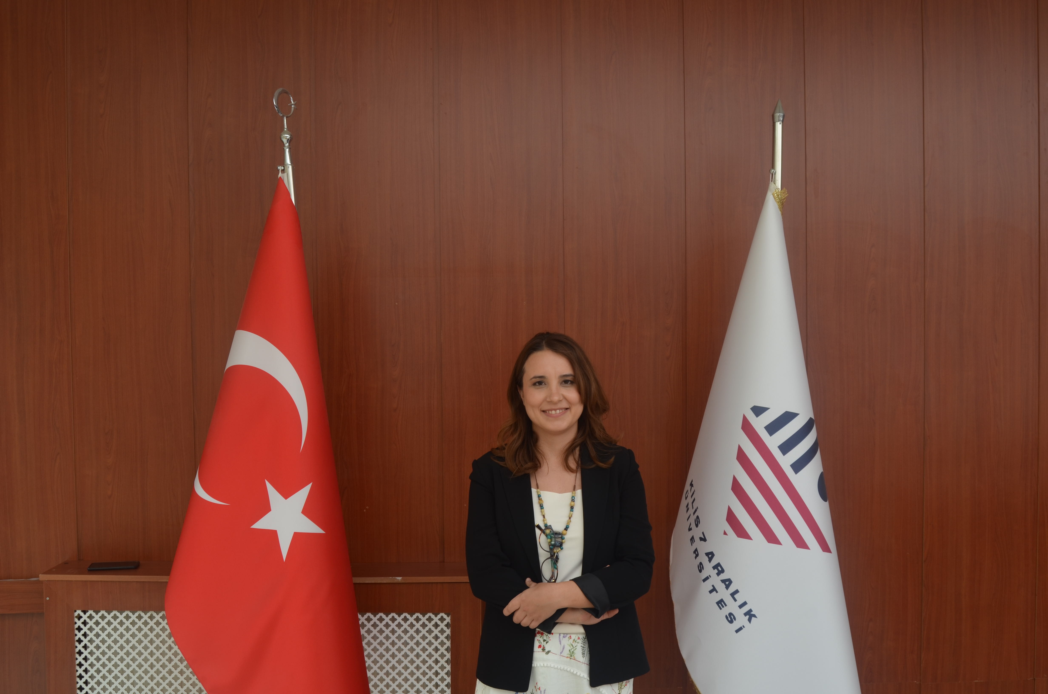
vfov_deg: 39.8
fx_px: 959
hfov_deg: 57.3
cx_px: 524
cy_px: 347
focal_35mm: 33
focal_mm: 22
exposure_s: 1/60
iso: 180
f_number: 8
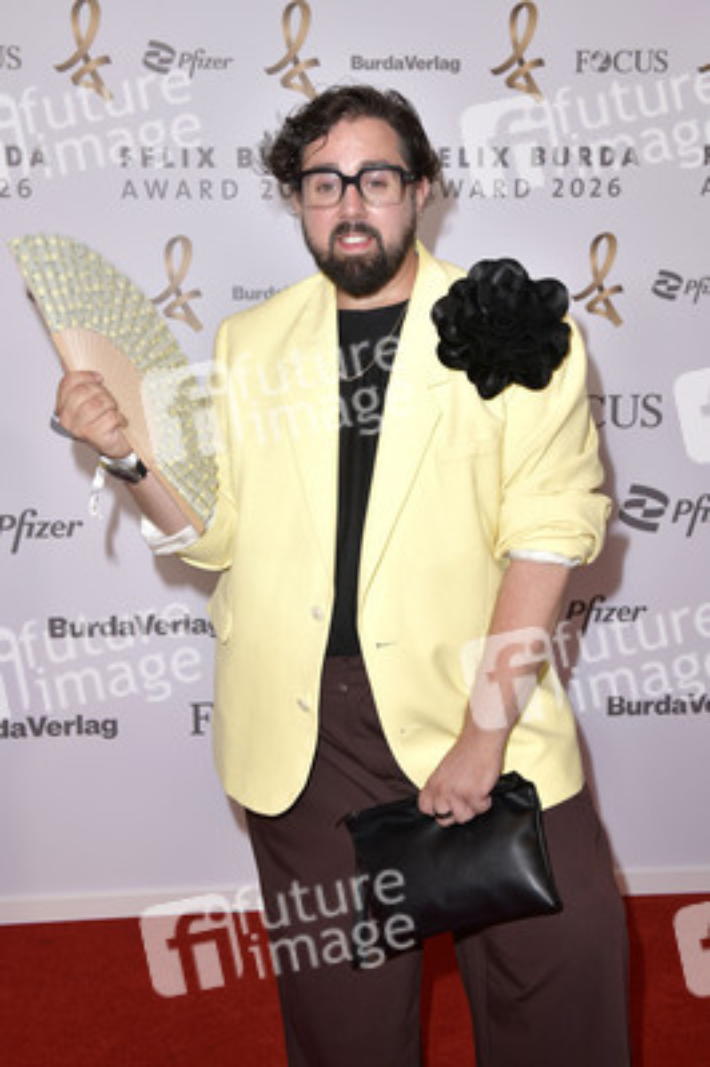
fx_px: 1245
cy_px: 534
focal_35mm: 42
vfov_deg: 46.4
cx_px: 355
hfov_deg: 31.8
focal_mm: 42
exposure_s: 1/200
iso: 640
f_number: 6.3
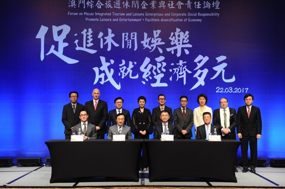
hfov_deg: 39.6
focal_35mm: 50
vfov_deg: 26.9
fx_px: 395
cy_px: 94
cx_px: 142
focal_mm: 50
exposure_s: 1/250
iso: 3200
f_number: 5.6
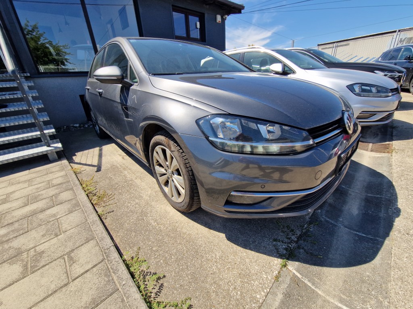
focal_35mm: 13
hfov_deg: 106.2
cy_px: 154
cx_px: 206
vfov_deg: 89.9
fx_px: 155
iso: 50
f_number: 2.2
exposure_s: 1/1440
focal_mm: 2.2
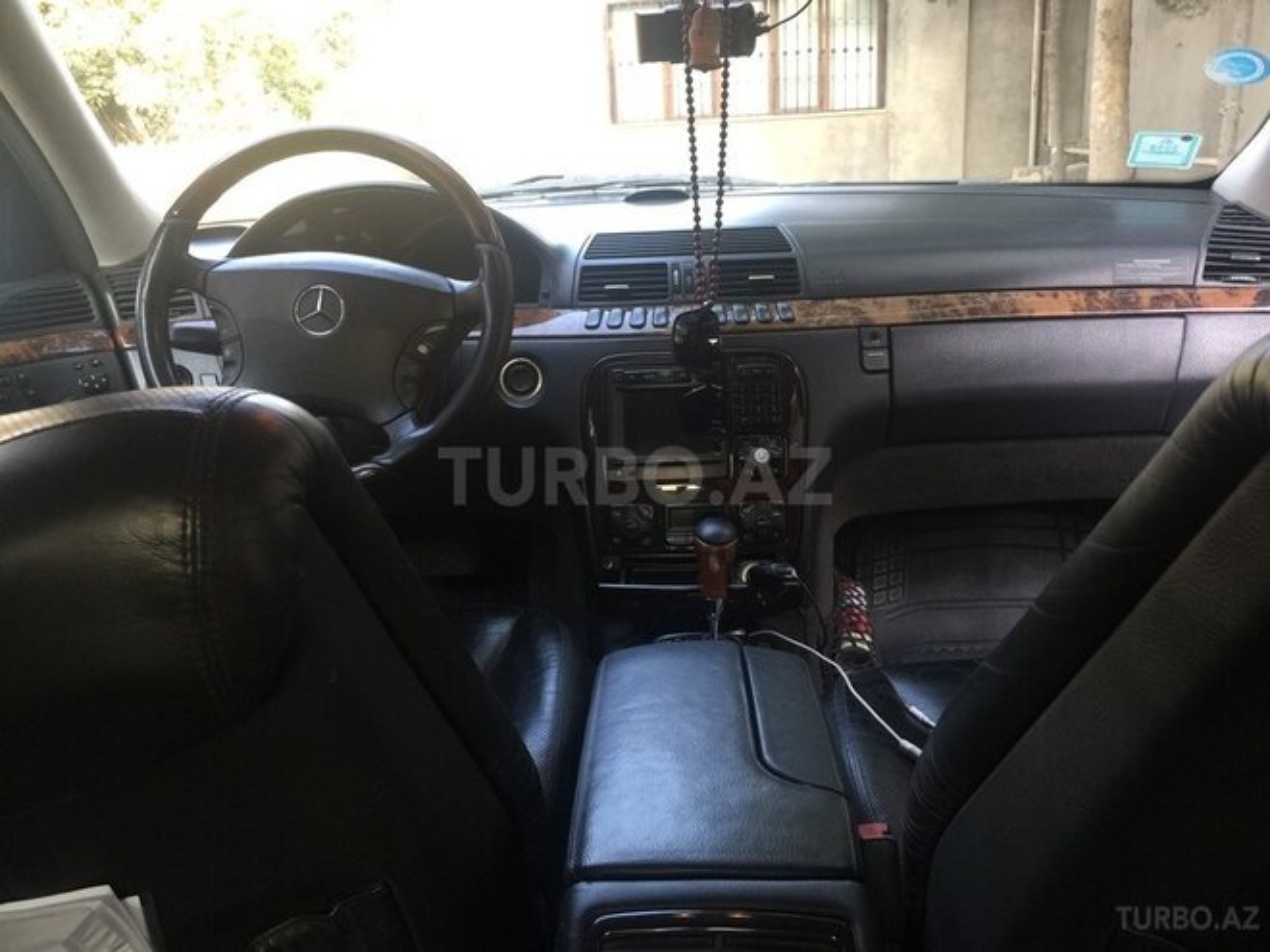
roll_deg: +1.1
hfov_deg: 61.7
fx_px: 1064
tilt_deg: -17.4
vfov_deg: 48.2
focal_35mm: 29
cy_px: 476
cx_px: 635
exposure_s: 1/33
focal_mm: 4.15
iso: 50
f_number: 2.2
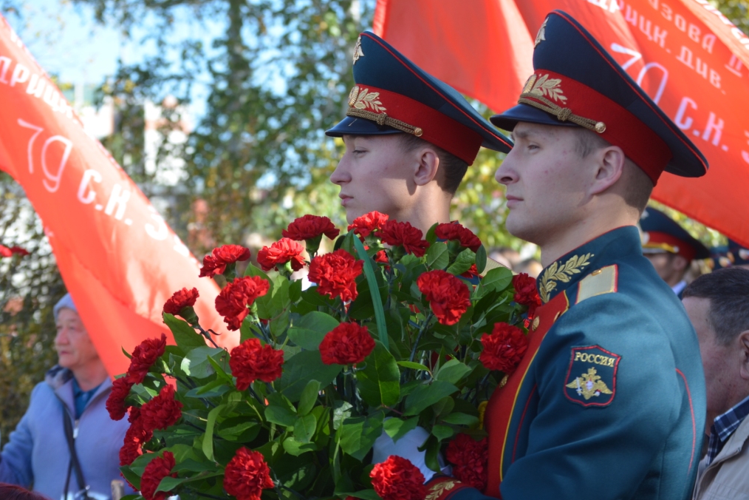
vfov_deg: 11.1
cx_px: 374
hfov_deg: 16.5
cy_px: 250
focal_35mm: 124
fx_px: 2580
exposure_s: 1/200
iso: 200
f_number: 7.1
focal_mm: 82
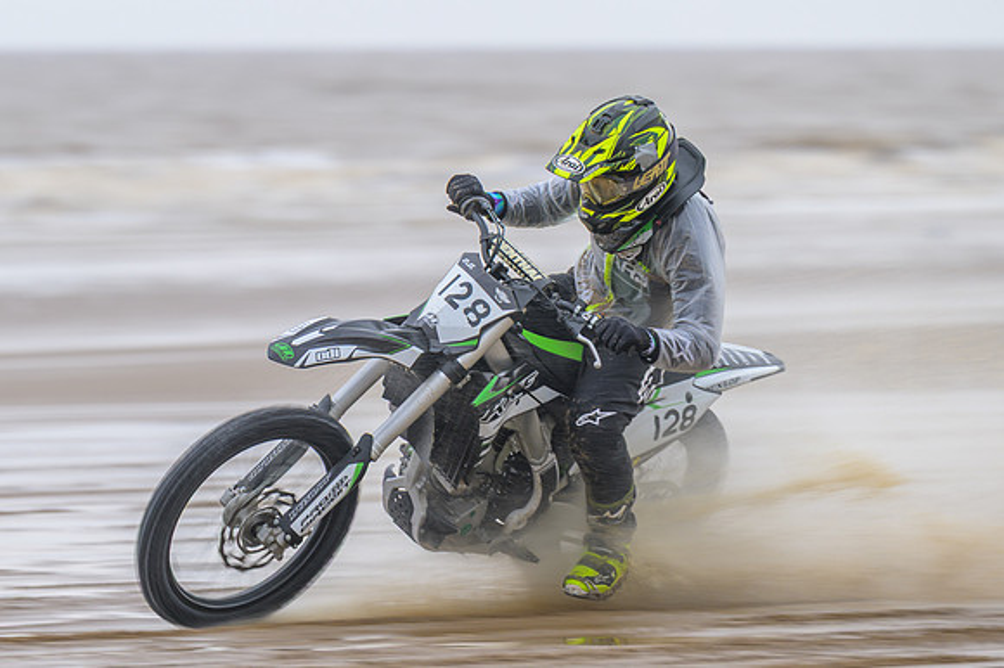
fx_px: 11041
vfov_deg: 3.5
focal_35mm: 396
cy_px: 348
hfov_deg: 5.2
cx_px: 482
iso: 64
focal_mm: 200
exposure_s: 1/250
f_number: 4
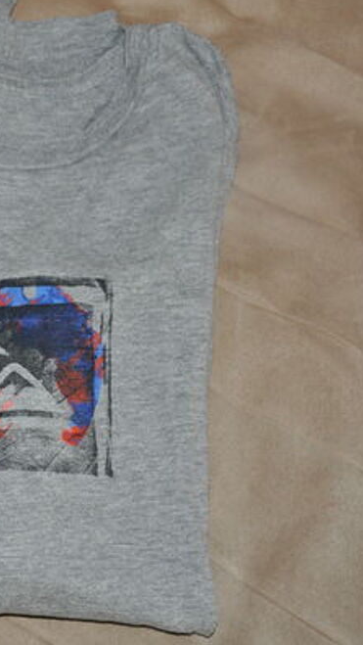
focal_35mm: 100
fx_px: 1710
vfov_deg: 21.4
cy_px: 321
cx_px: -81
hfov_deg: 11.8
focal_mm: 42
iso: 800
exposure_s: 1/60
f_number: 4.8
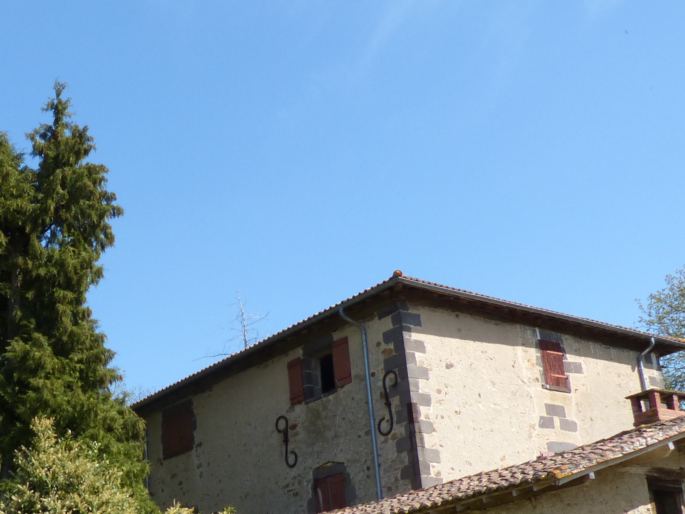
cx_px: 47
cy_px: 439
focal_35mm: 56
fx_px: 1108
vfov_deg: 25.5
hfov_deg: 32.4
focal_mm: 4.5
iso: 100
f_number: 4
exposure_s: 1/500
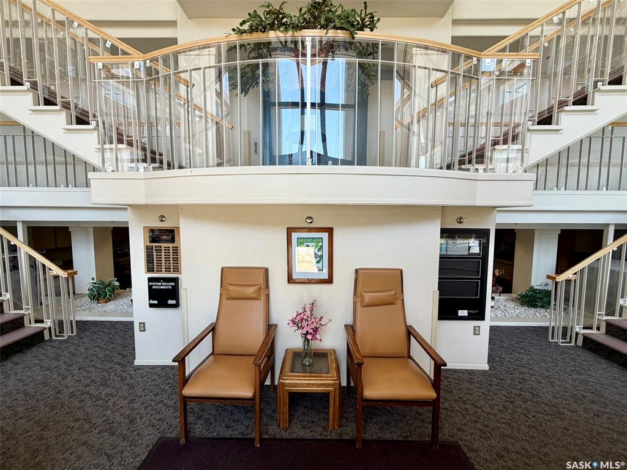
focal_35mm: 14
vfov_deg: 85.7
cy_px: 235
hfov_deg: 102.1
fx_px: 254
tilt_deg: -3.1
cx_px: 314
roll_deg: -0.3
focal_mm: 2.22
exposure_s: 1/121
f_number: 2.2
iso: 50
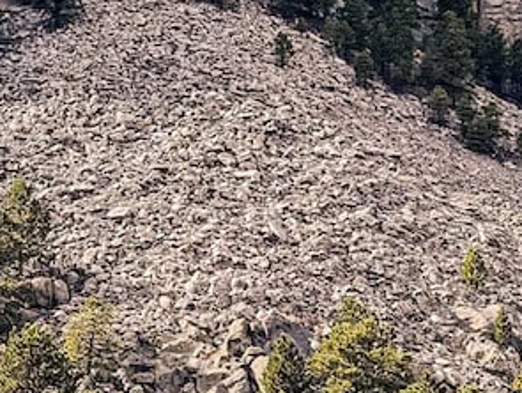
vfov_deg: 7.5
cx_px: 127
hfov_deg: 10.1
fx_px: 2944
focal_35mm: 195
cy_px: -146
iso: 20
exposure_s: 1/1800
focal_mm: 7.5
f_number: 2.2
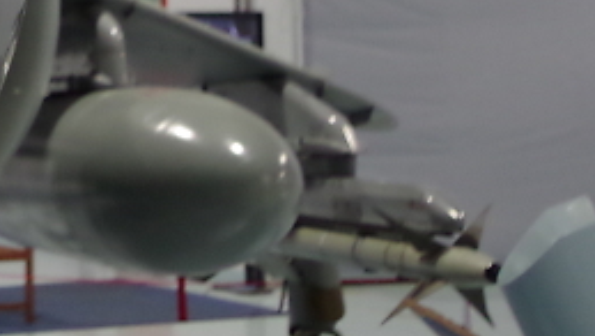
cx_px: -365
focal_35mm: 137
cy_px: -127
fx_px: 2163
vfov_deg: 8.7
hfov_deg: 14.4
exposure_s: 1/50
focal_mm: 23.13
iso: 1600
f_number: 4
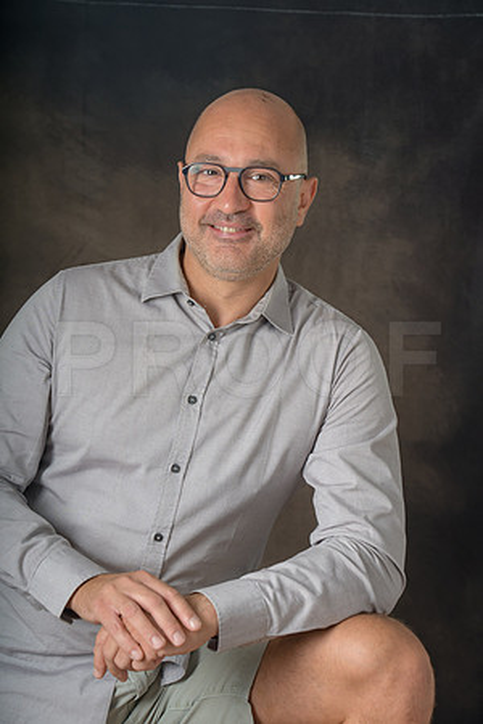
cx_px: 242
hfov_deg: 13.0
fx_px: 2113
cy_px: 362
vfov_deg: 19.5
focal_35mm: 105
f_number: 7.1
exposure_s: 1/200
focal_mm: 105
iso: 100
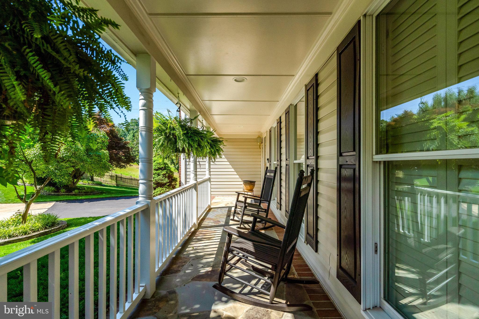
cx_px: 240
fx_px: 213
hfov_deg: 96.7
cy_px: 160
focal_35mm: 16
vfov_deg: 73.7
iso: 1250
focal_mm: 16
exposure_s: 1/2000
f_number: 8
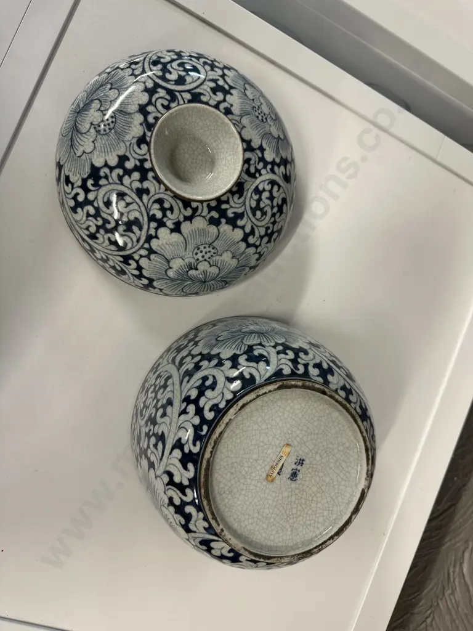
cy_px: 316
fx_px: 437
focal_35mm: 24
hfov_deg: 56.8
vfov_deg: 71.6
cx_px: 236
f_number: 1.78
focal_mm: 6.86
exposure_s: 1/50
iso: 125
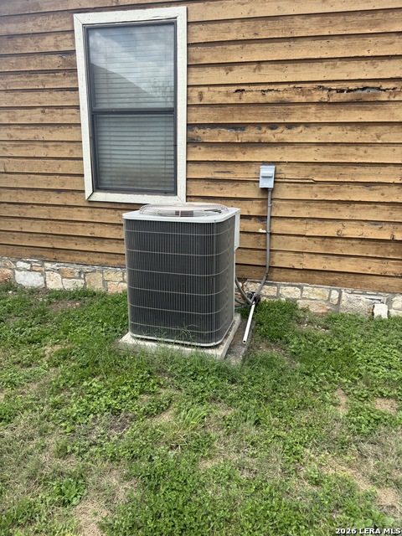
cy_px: 268
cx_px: 201
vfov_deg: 71.6
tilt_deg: -18.1
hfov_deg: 56.8
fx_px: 372
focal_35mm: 24
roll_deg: +0.2
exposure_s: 1/1211
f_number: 1.78
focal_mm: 6.76
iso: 80
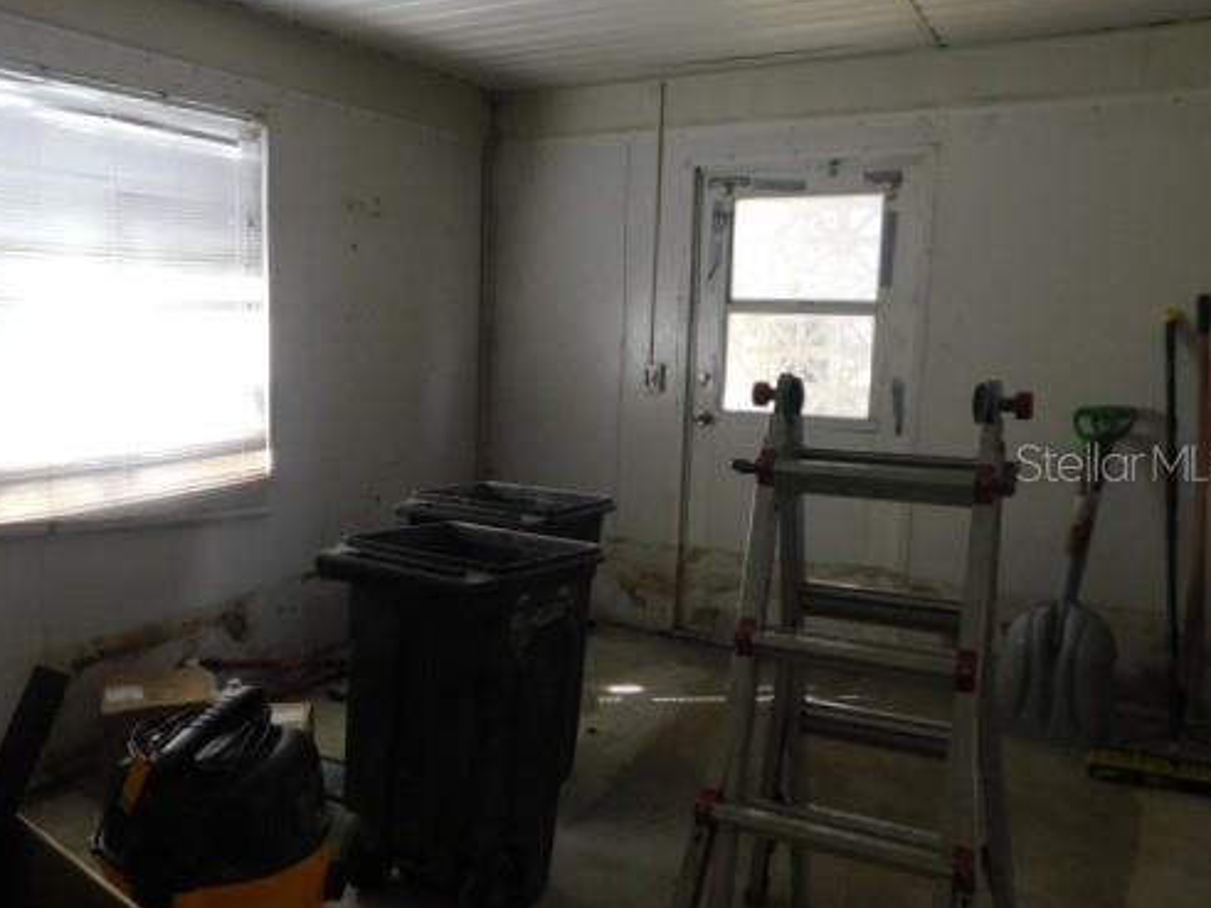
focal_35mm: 30
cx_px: 459
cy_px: 461
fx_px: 1049
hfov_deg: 59.3
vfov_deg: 46.8
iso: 140
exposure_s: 1/30
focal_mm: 4
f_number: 3
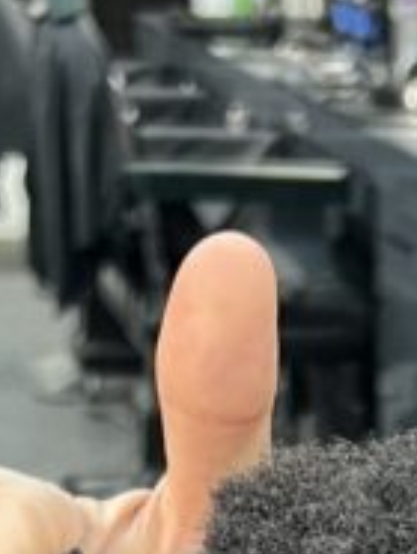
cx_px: 226
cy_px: 1177
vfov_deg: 12.0
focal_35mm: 143
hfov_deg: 10.4
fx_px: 2292
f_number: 1.5
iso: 320
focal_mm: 5.7
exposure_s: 1/50
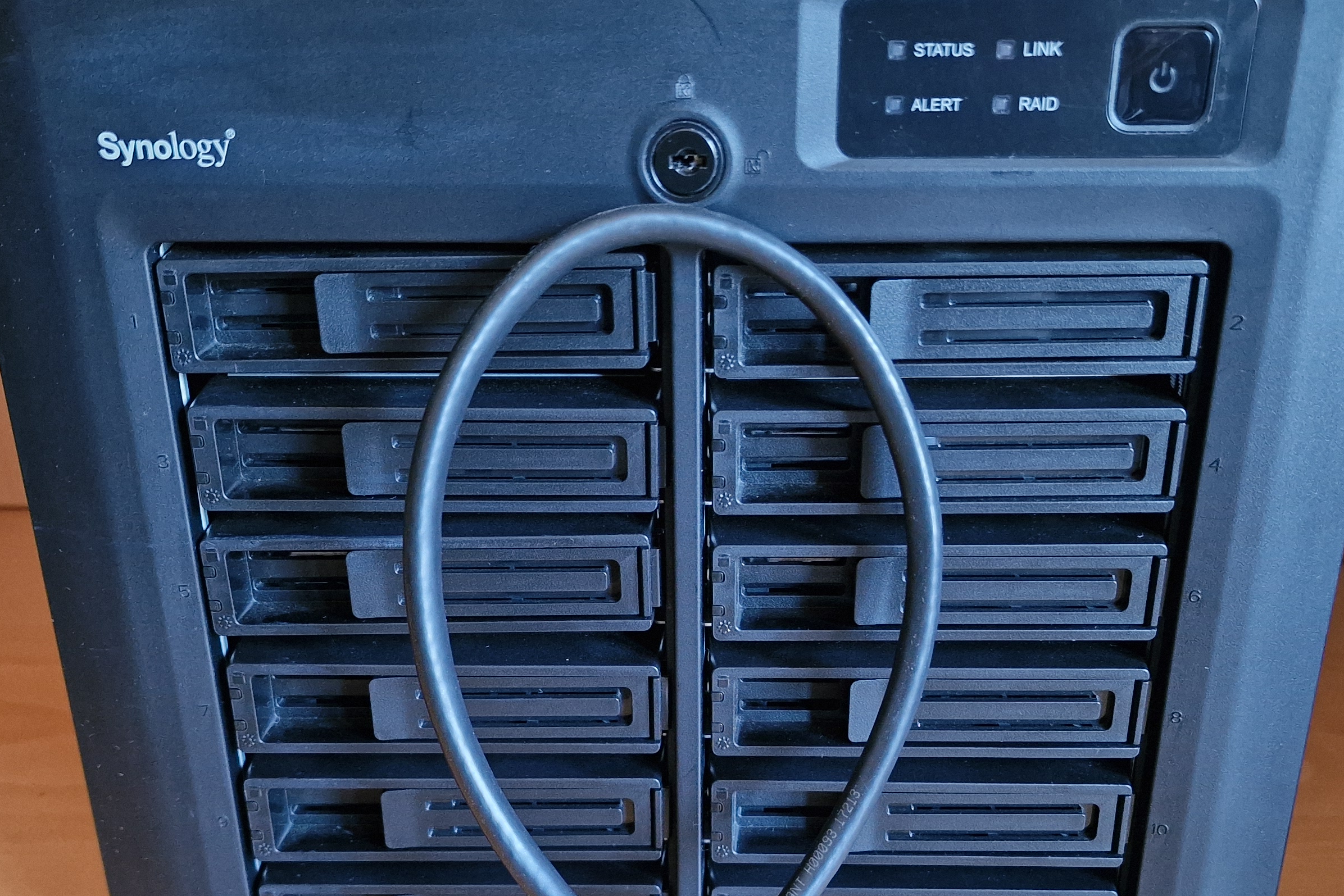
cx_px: 687
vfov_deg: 32.7
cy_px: 689
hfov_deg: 48.5
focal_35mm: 40
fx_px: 1493
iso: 800
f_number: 1.8
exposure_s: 1/60
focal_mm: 6.4
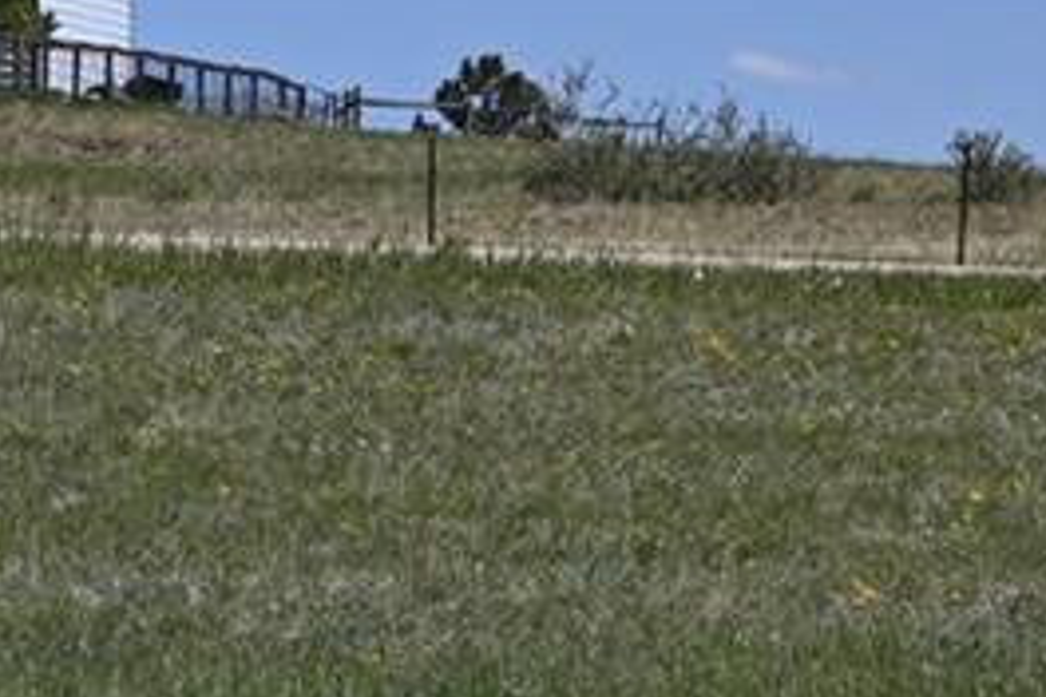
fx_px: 9675
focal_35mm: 333
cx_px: -1466
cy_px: 533
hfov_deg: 5.9
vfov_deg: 4.1
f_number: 8
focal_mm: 55
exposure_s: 1/500
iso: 100
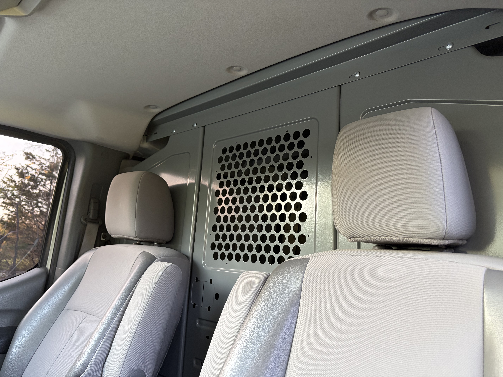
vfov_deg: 53.1
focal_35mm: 26
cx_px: 252
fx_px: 378
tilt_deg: +10.1
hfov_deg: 67.3
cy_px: 188
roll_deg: -3.3
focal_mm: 5.96
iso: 125
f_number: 1.6
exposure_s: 1/61
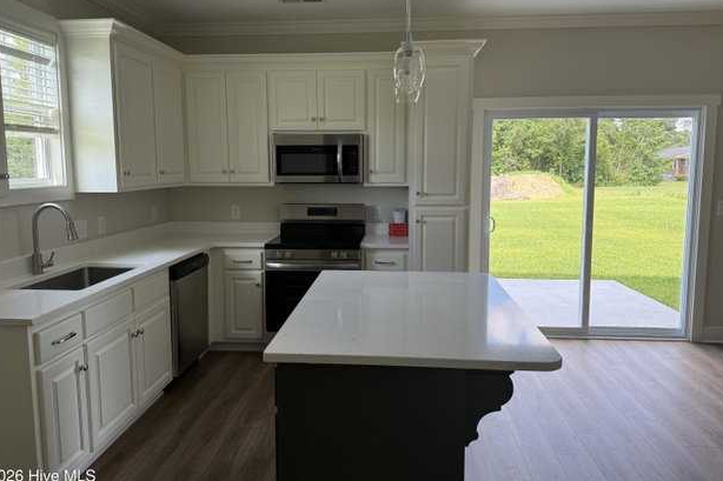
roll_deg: +0.5
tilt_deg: -6.5
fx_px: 522
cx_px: 351
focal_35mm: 26
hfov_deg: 69.4
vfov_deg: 49.5
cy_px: 220
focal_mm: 6.76
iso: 100
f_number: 1.78
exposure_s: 1/327
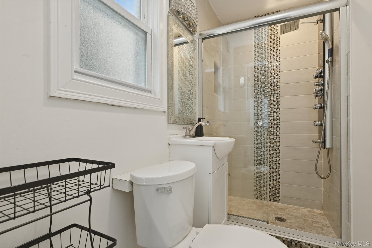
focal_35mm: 18
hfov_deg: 90.0
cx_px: 186
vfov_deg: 67.4
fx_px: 186
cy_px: 124
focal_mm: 18
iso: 250
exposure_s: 1/6
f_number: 11
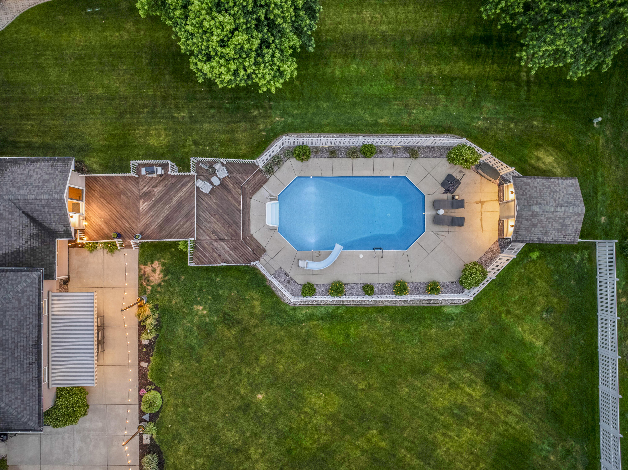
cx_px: 314
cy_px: 235
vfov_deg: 56.8
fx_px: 435
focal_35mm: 24
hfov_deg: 71.6
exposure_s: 1/10
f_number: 2.8
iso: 620
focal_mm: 12.29
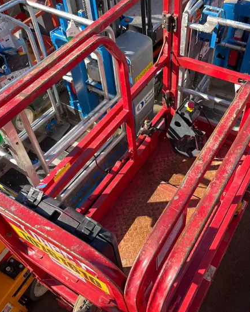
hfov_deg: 43.2
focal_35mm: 34
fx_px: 314
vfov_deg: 52.8
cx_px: 150
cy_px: 150
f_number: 1.6
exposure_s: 1/943
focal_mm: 5.1
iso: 50
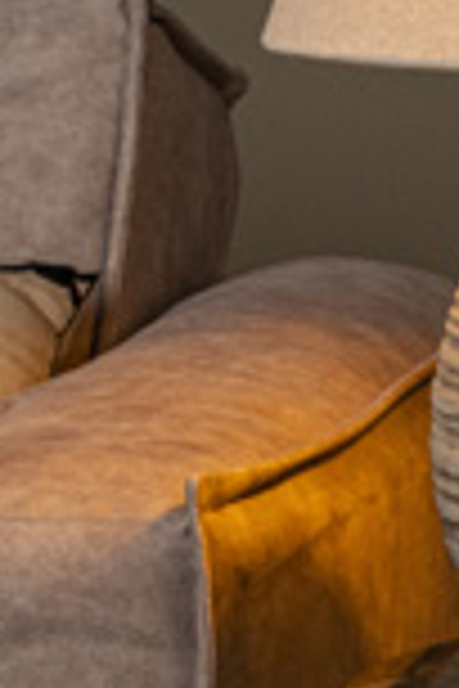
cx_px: 416
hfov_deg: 5.0
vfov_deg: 7.4
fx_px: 5297
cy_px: 171
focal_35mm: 277
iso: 400
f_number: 13
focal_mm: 50
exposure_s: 1/13
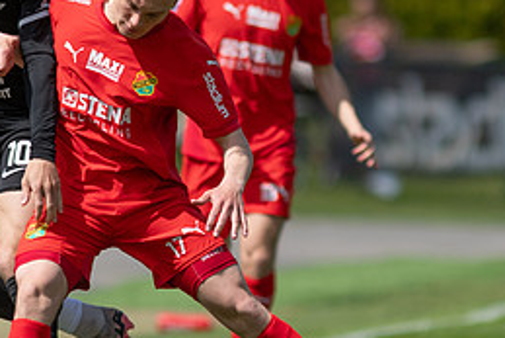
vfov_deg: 1.4
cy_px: 157
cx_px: 226
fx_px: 14161
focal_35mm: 1009
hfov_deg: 2.0
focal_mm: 300
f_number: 3.2
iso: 100
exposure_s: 1/2500
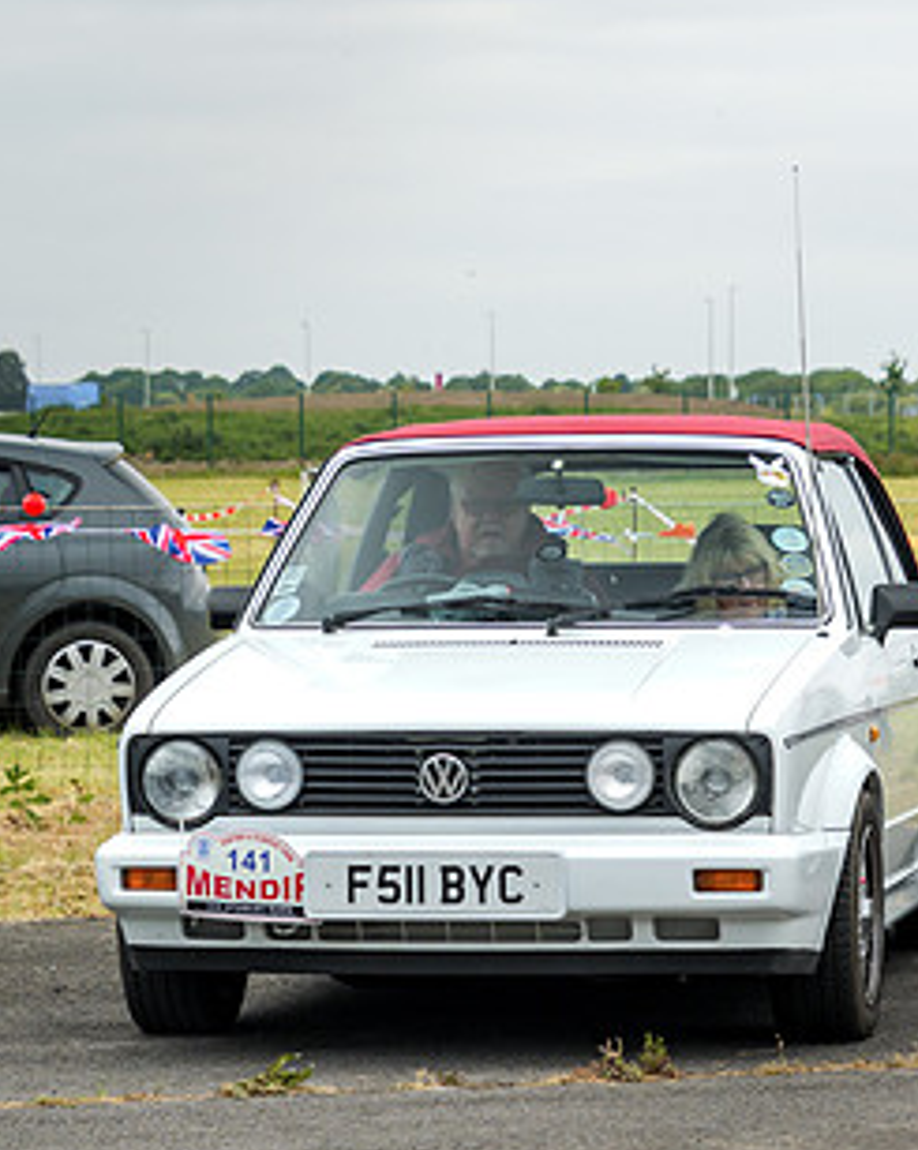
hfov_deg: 8.9
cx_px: 535
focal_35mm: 174
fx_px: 5918
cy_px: 665
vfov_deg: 11.1
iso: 100
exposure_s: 1/200
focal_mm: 42
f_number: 4.5
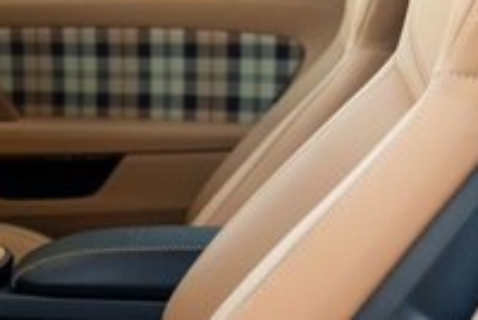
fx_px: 1596
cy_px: 122
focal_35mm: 120
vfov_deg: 11.5
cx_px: -280
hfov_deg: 15.5
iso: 1250
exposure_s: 1/250
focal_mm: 31.3
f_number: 2.8
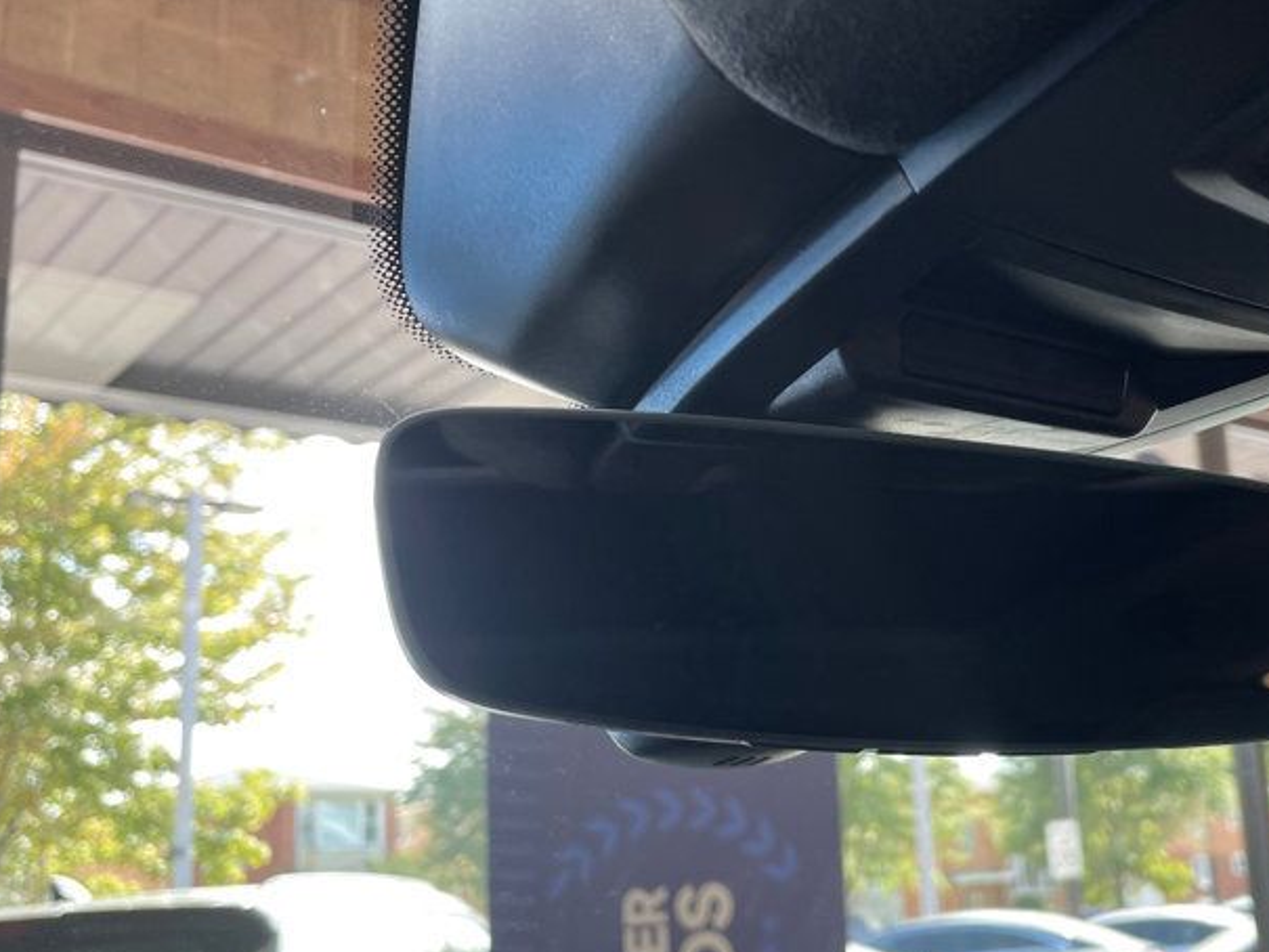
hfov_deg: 42.3
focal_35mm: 44
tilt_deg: +15.0
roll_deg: +3.6
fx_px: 1613
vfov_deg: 32.9
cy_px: 463
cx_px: 864
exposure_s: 1/120
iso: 50
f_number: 1.6
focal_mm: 4.2
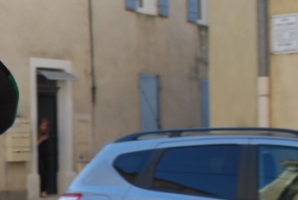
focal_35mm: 105
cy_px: 140
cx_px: -46
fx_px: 871
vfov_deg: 13.1
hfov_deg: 18.5
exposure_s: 1/125
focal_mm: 24
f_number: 5.6
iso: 110
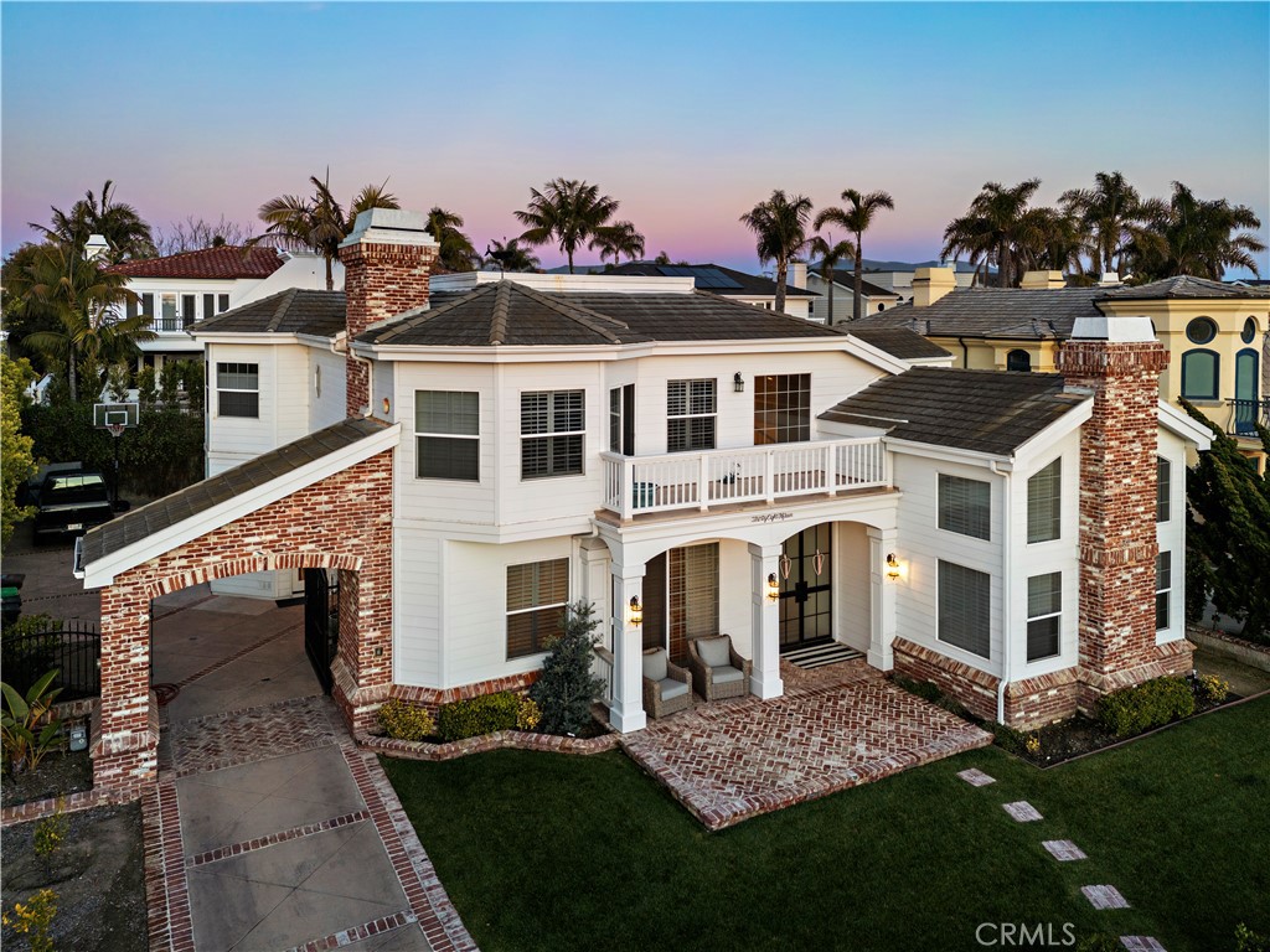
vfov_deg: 56.8
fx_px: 881
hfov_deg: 71.6
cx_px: 635
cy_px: 476
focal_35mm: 24
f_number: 1.7
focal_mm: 6.72
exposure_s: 1/50
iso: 100
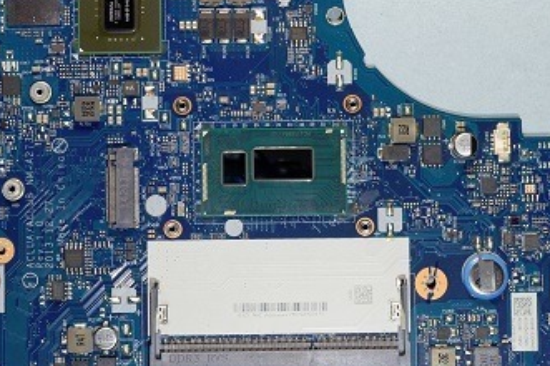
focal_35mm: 102
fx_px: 1557
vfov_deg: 13.4
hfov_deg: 20.0
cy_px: 160
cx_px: 261
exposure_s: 1/5
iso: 100
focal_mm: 30
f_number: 8
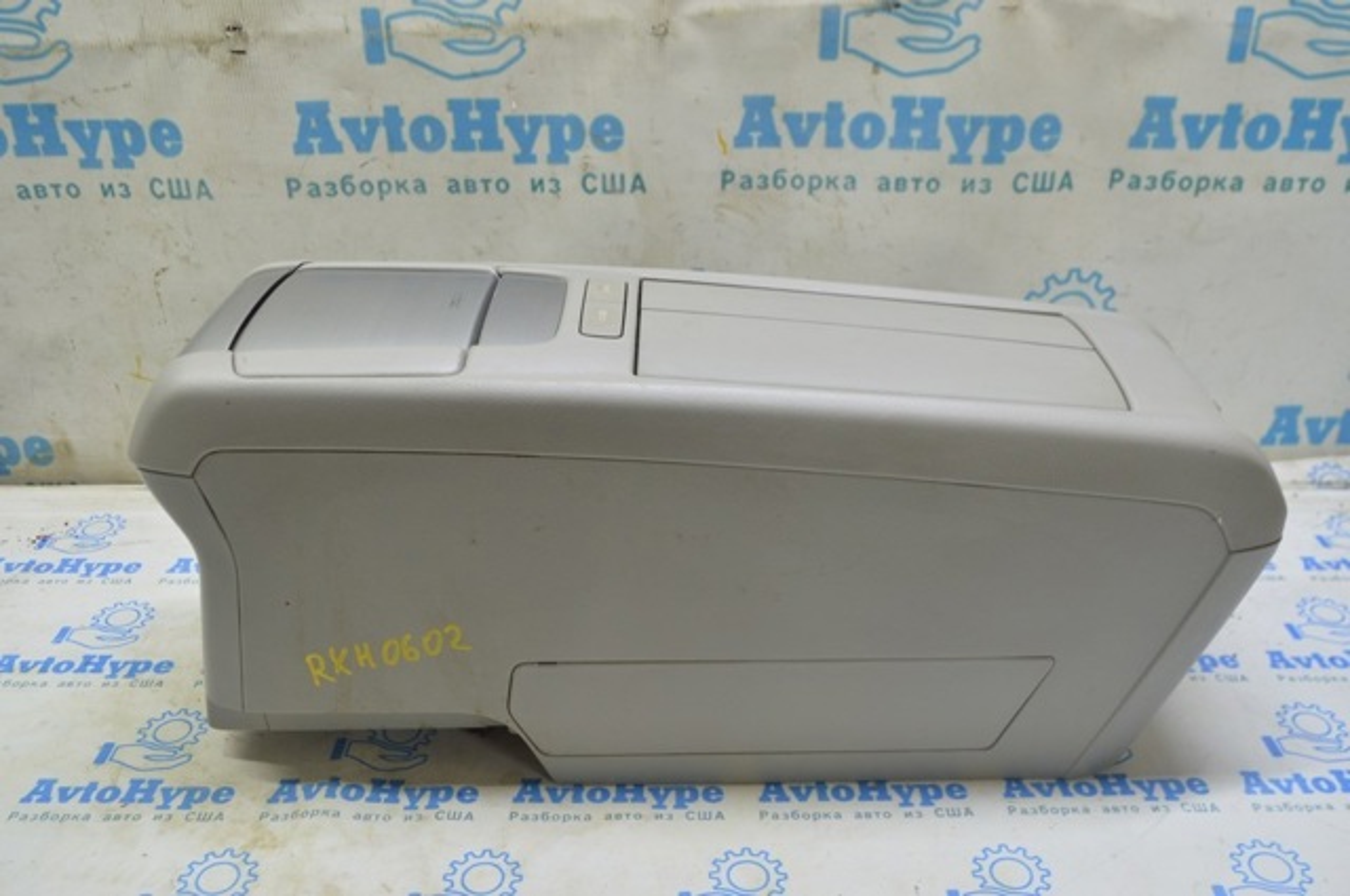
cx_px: 675
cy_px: 448
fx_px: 1236
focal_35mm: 33
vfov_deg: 39.9
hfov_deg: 57.3
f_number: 5.6
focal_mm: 22
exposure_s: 1/20
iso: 400
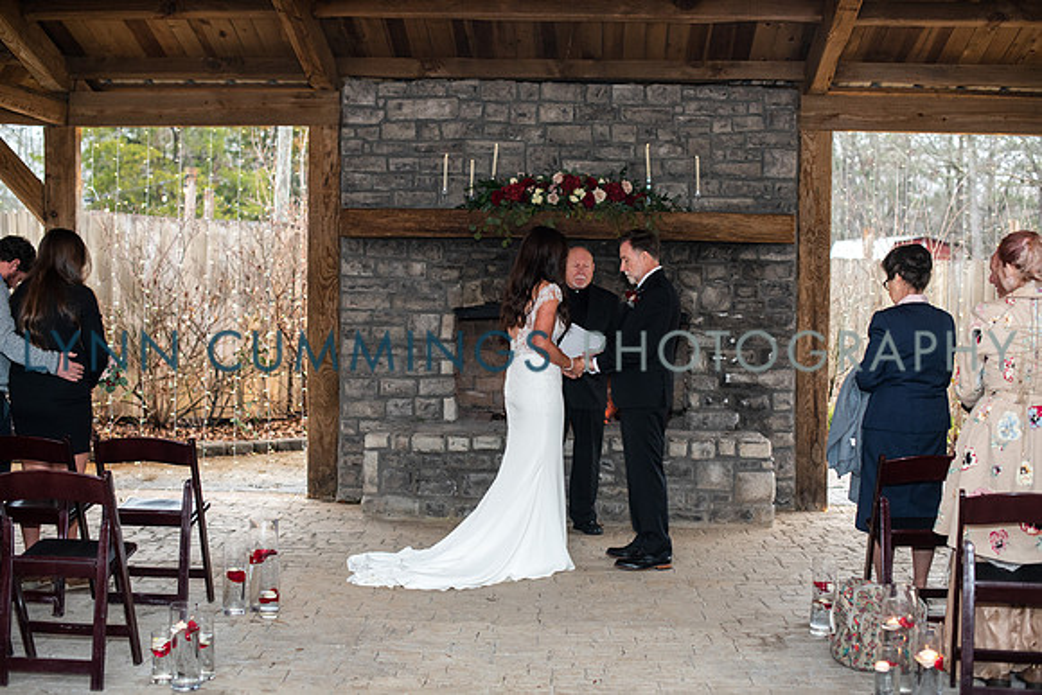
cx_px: 521
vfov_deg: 27.0
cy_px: 348
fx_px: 1447
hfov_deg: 39.6
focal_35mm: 50
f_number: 3.2
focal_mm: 50
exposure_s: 1/200
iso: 800
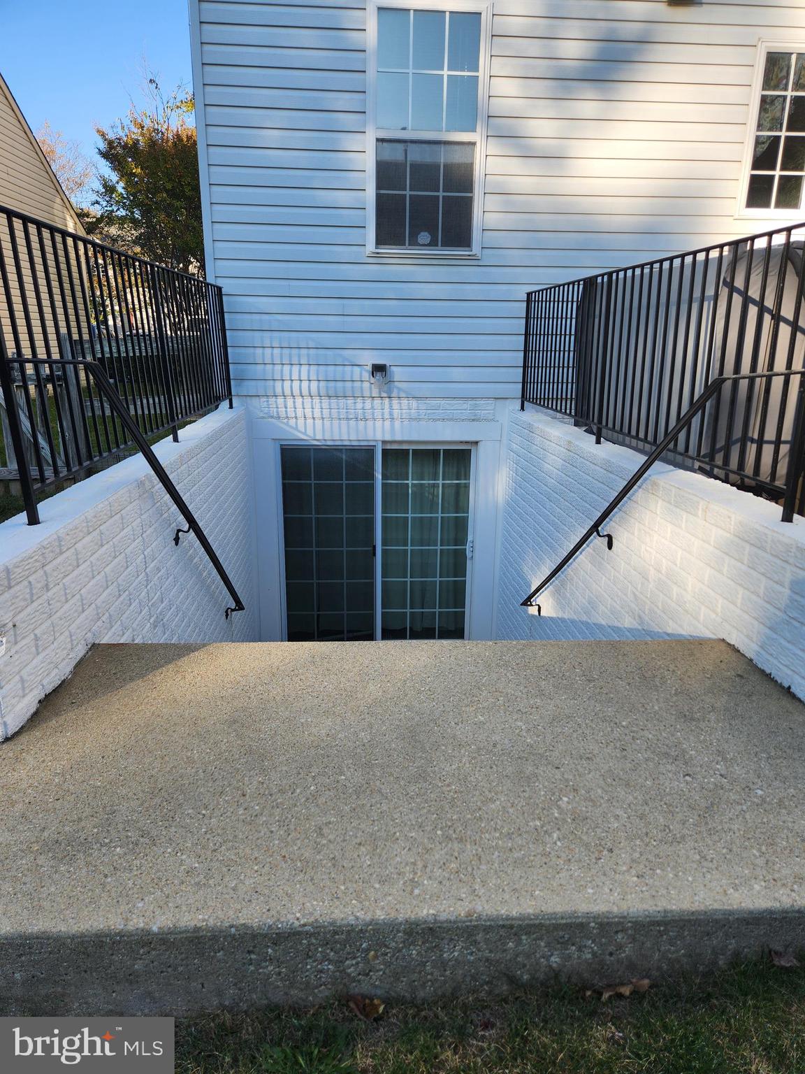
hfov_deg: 58.9
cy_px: 537
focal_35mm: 23
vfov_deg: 73.9
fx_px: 713
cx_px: 402
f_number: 1.8
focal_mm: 5.4
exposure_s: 1/569
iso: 20
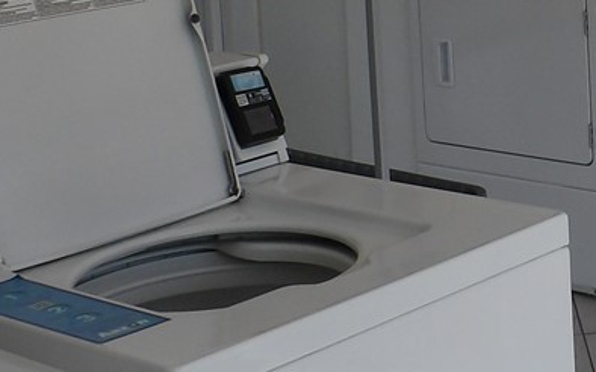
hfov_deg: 20.1
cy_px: -112
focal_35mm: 99
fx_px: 1608
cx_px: 650
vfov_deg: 12.8
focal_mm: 4.2
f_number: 4.1
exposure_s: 1/196
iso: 100
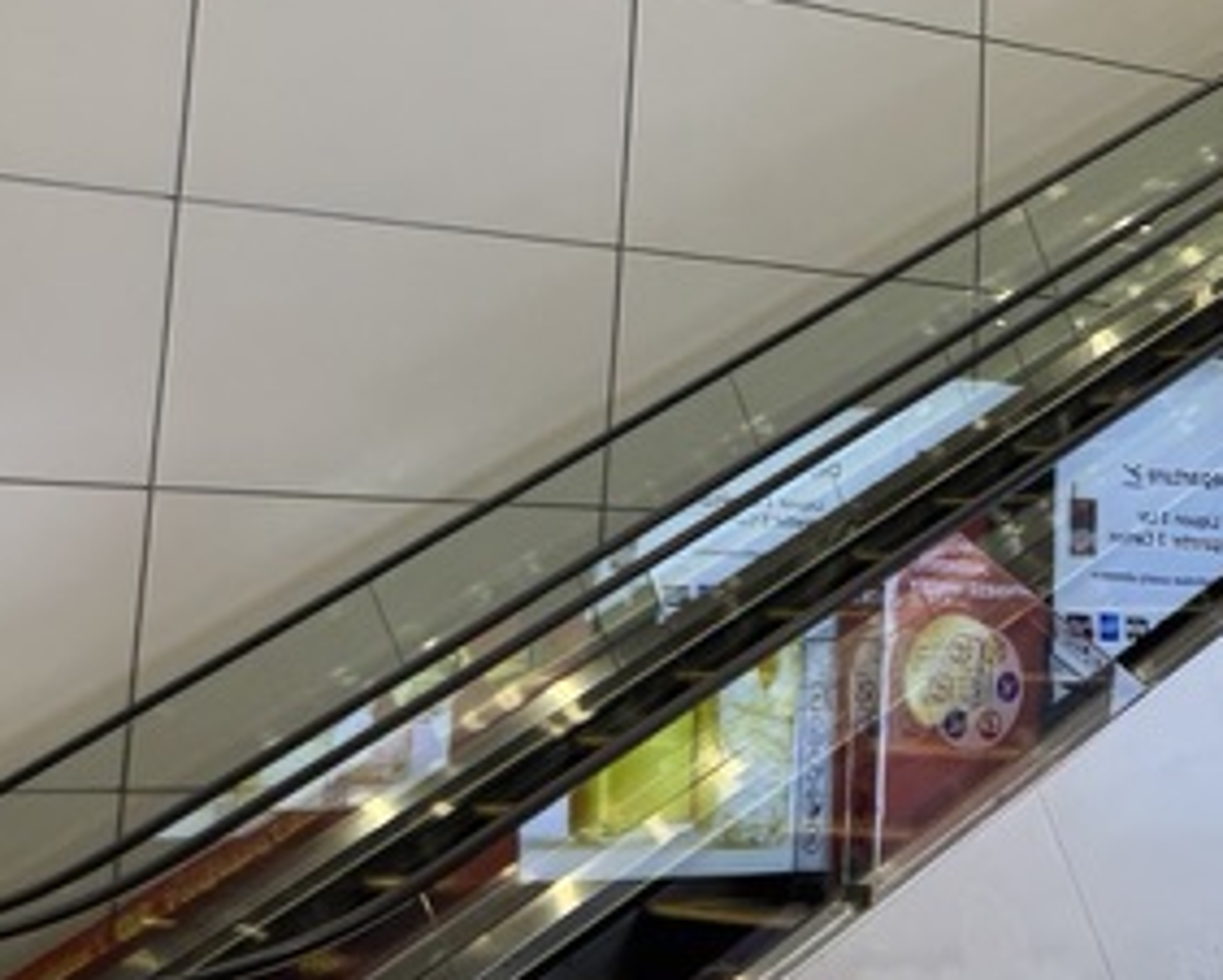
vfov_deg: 17.7
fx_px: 3079
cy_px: 9
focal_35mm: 85
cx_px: 1236
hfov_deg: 21.6
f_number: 1.78
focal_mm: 6.76
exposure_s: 1/120
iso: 160
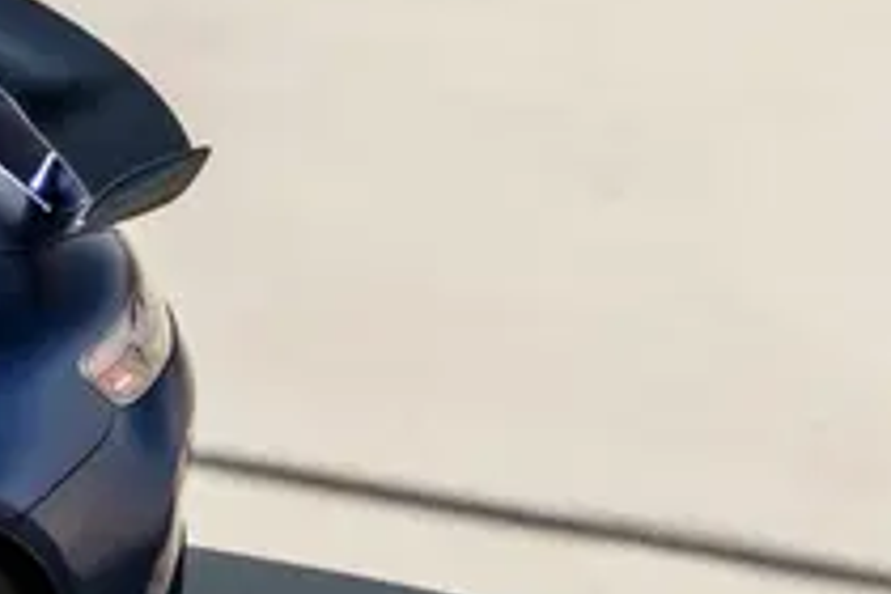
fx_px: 5940
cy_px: 887
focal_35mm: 240
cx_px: -819
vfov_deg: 5.7
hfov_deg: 8.2
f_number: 11
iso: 100
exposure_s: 1/80
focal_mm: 42
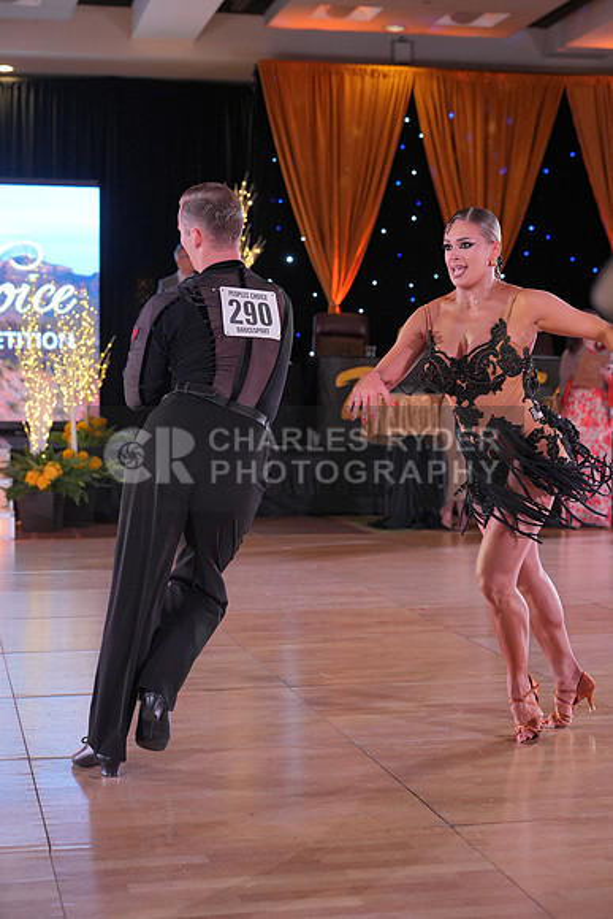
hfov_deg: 21.3
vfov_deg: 31.4
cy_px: 460
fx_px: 1634
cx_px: 306
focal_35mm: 64
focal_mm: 64
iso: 2500
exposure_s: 1/500
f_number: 4
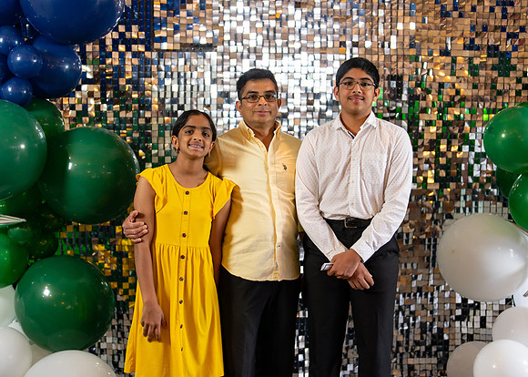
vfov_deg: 27.0
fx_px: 785
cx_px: 264
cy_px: 188
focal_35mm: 52
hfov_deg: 37.2
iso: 800
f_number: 1.2
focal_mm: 50
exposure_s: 1/320
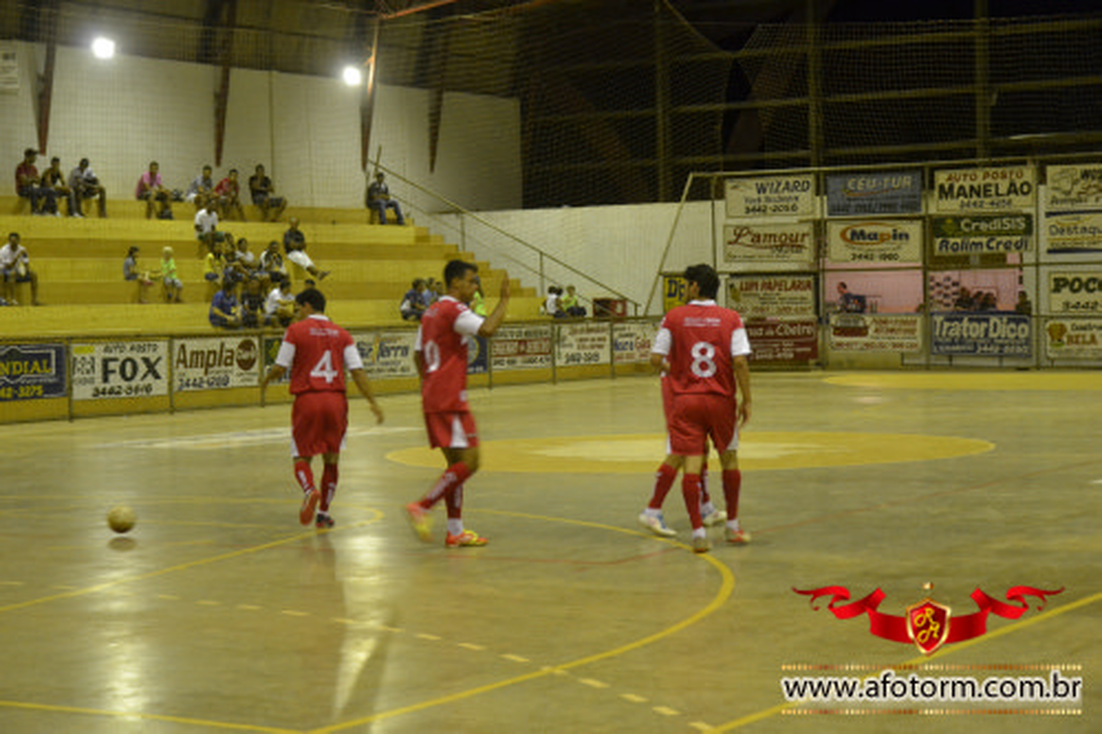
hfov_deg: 27.0
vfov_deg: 18.2
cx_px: 551
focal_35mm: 75
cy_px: 367
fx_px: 2295
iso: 3200
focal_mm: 50
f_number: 4.8
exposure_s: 1/50
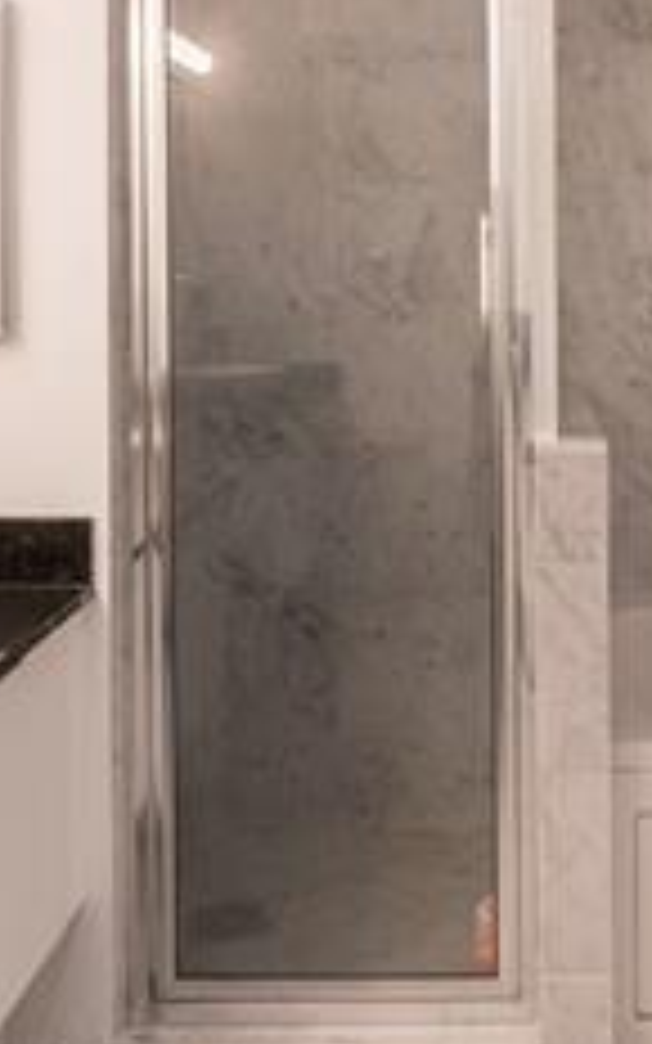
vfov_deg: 41.9
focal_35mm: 46
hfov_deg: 27.3
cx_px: 499
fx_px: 1319
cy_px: 266
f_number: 7.1
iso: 250
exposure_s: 1/25
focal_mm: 11
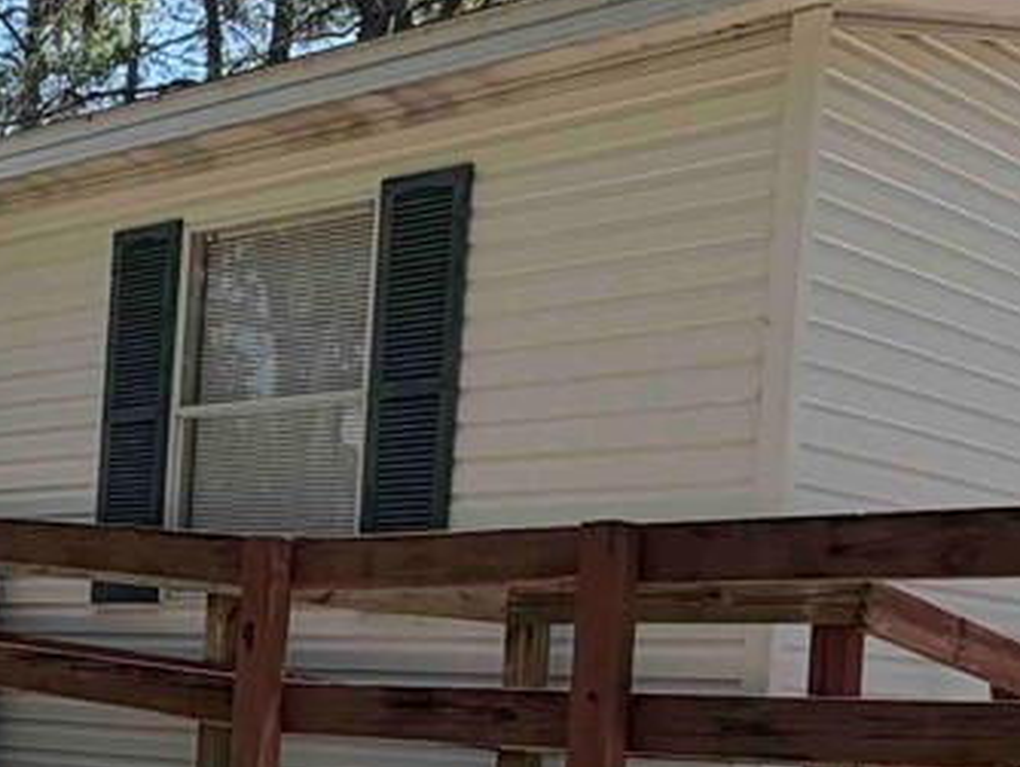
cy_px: 761
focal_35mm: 67
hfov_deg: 23.6
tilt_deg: -1.5
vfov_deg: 21.2
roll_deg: -2.4
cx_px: -476
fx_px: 1976
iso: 40
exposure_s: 1/770
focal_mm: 2.22
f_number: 2.2
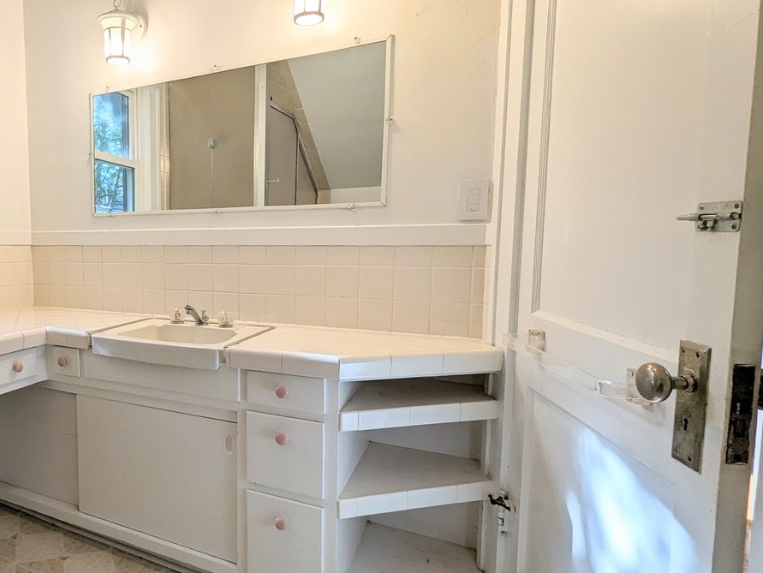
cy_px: 277
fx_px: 463
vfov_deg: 63.5
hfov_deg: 72.1
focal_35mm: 21
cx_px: 170
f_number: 2.2
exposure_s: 1/120
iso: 41
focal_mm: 1.95
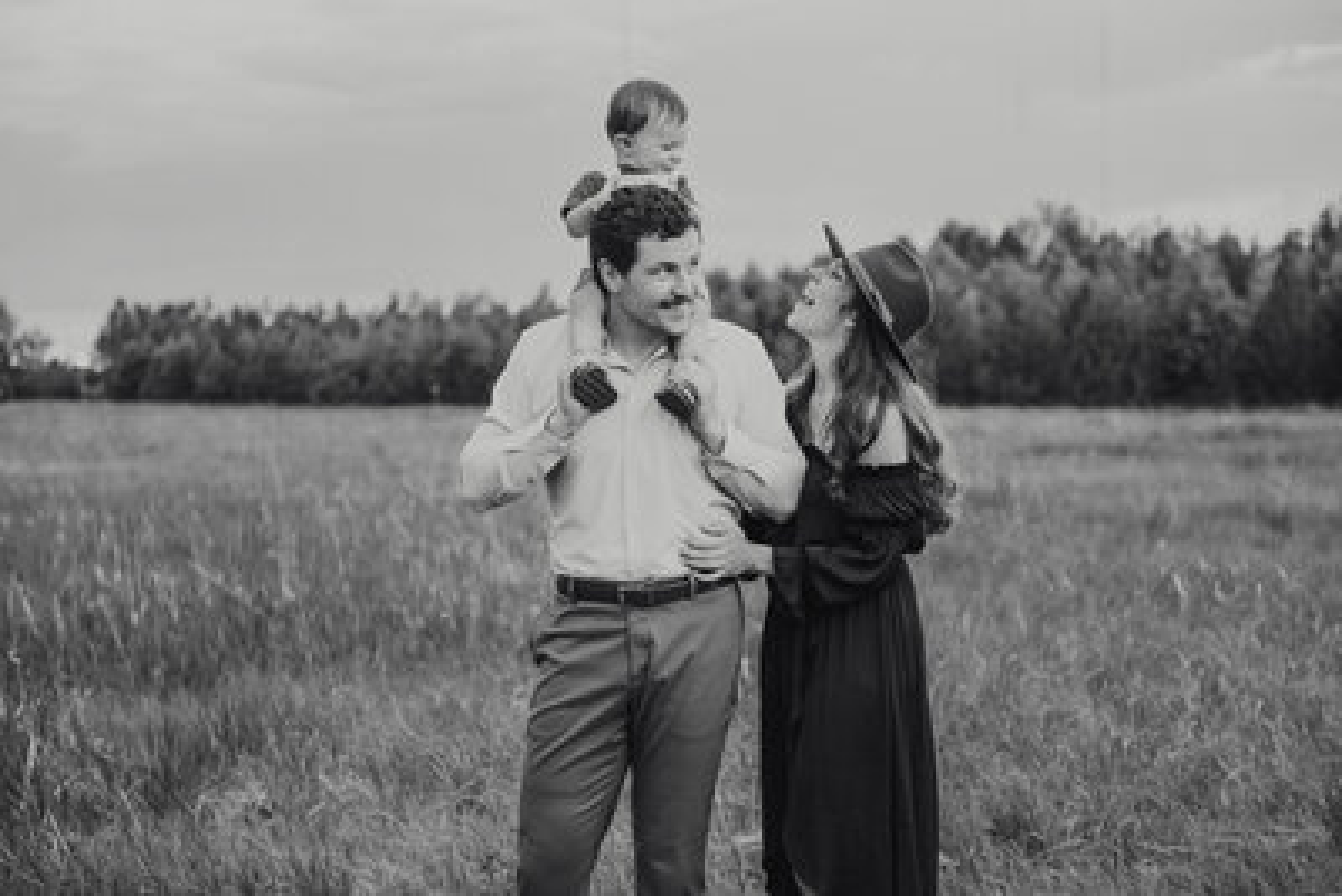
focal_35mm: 70
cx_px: 671
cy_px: 448
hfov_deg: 28.8
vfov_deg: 19.5
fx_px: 2610
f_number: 2.8
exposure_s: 1/400
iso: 400
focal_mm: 70
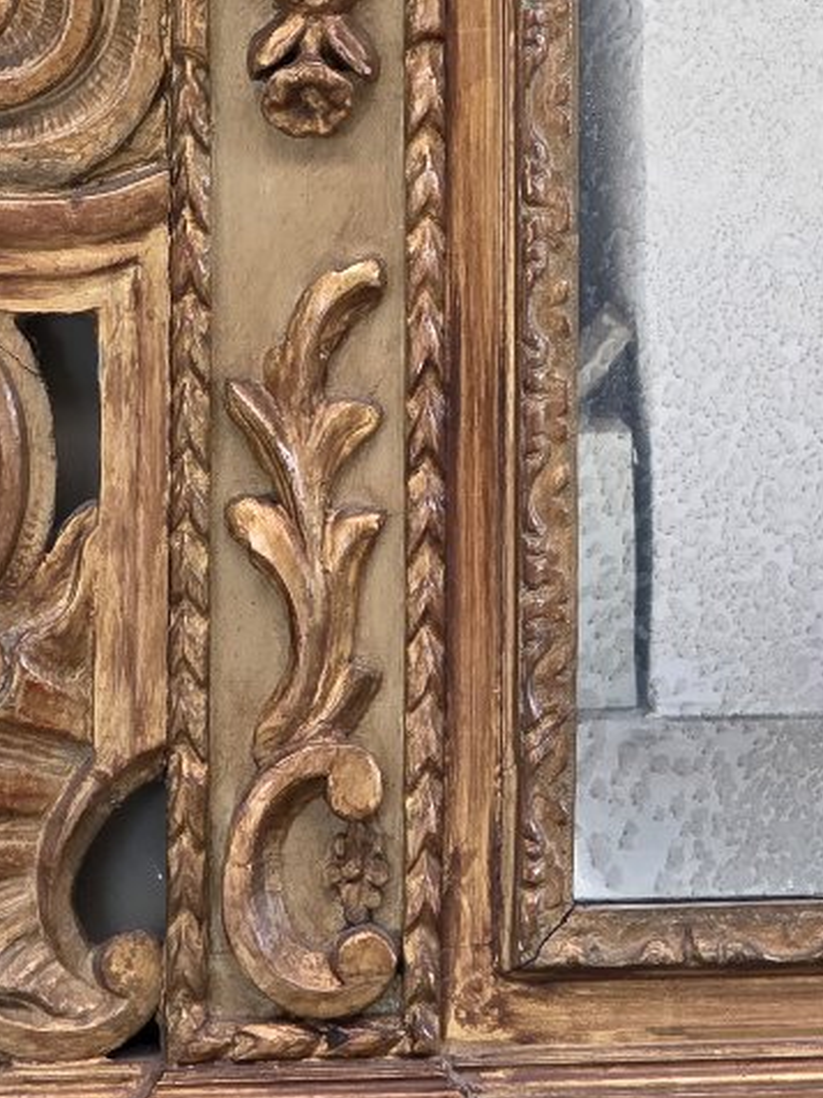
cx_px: 613
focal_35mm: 174
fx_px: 5516
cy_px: -175
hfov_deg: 8.5
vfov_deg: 11.2
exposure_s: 1/100
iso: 250
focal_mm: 7.9
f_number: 2.4
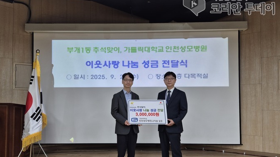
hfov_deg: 71.9
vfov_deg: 44.1
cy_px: 93
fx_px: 193
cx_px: 136
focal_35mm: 26
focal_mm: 5.4
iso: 125
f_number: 1.8
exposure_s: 1/120
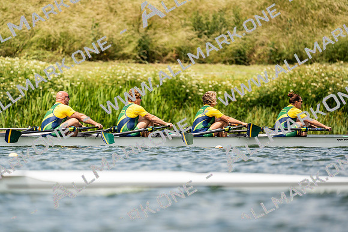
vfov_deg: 2.3
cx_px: 174
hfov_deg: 3.5
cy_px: 116
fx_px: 5743
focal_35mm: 594
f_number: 6.3
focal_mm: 594
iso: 200
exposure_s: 1/2000
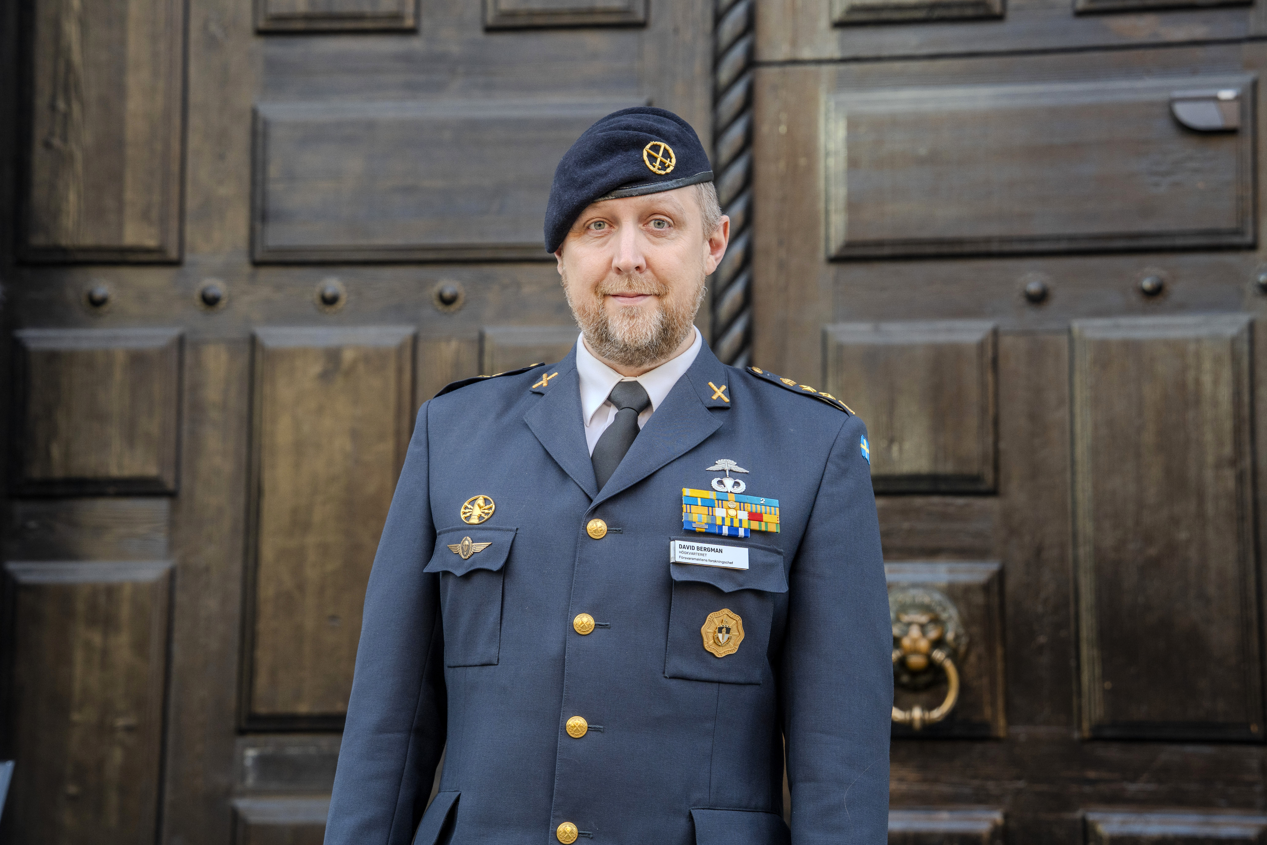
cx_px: 634
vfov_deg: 15.4
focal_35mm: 89
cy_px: 422
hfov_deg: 22.9
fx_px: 3132
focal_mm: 89
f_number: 5.6
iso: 1000
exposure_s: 1/400
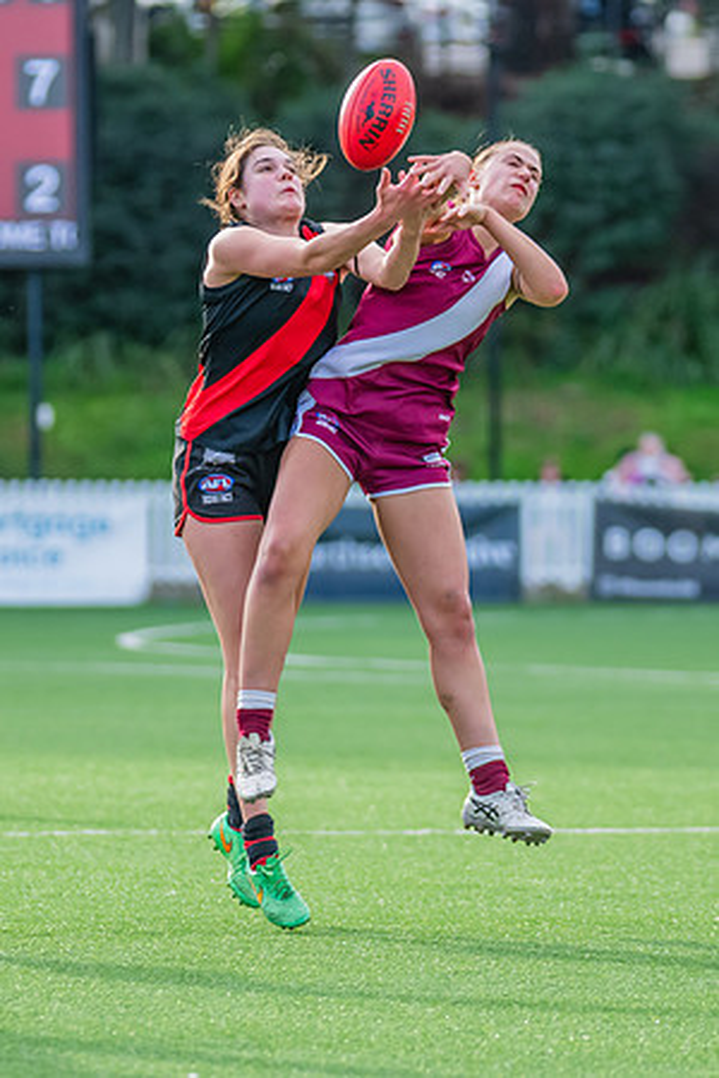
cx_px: 225
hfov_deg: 3.1
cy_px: 414
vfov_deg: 4.6
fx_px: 13487
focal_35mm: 450
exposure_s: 1/1000
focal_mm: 220
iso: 800
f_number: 4
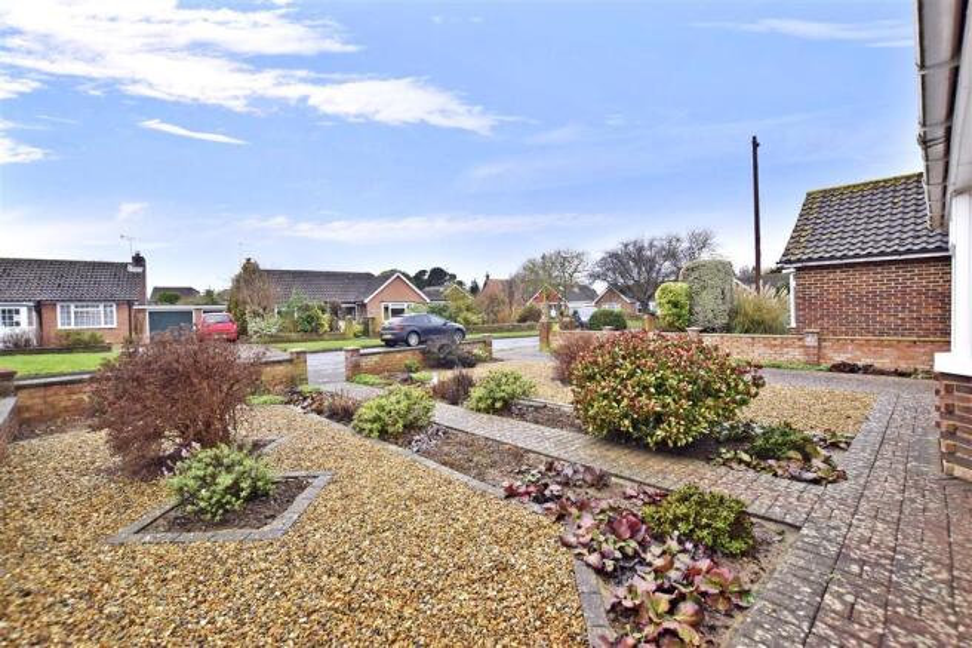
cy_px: 324
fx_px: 405
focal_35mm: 15
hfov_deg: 100.4
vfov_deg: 77.3
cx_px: 486
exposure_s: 1/400
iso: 640
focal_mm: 10
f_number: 8
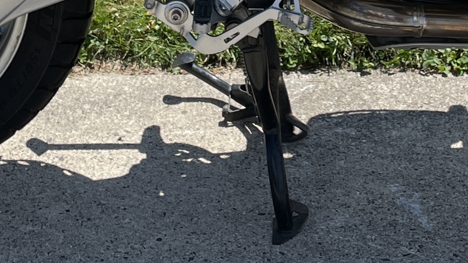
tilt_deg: -13.9
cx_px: 310
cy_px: -277
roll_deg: +1.2
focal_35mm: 117
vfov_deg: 9.6
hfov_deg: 18.3
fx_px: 1452
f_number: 1.6
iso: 32
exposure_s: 1/1916
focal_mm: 4.2
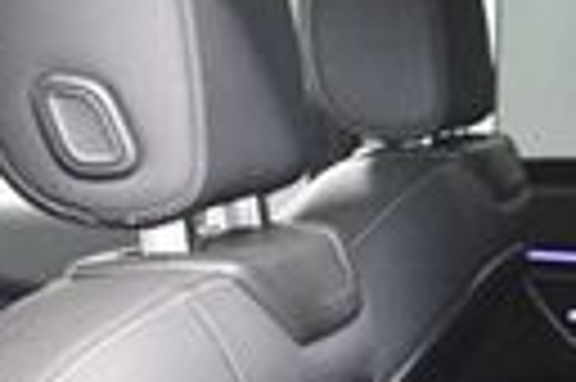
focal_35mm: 155
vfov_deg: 8.6
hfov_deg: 12.4
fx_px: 2477
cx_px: 940
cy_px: 616
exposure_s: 1/60
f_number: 3.8
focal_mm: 21
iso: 7200
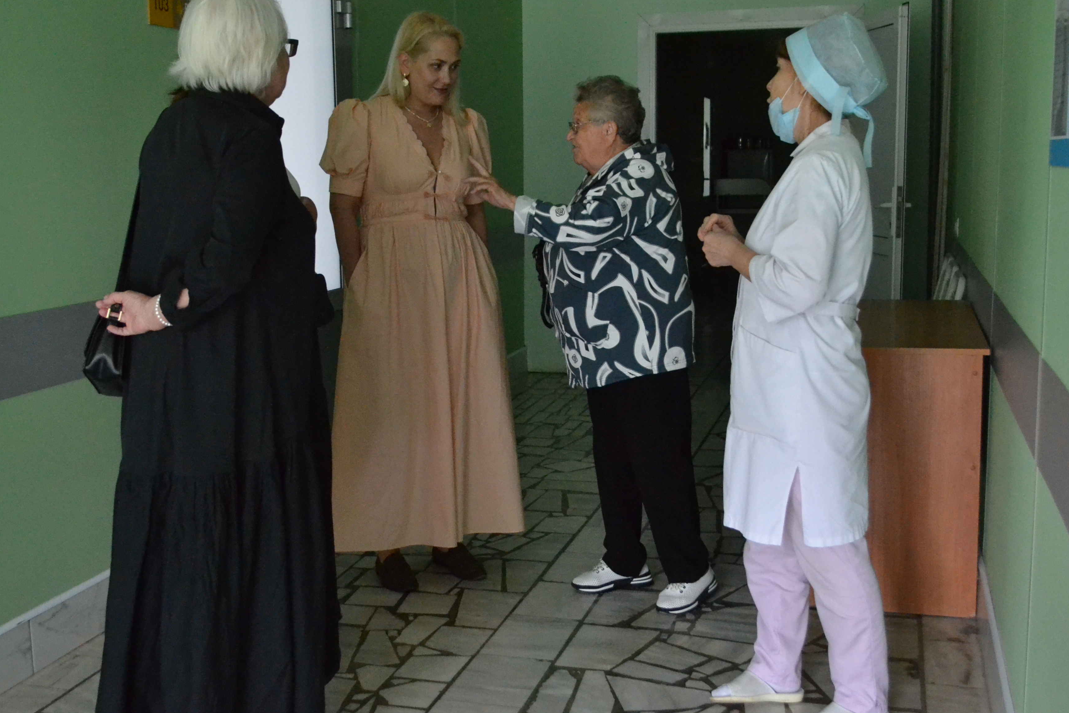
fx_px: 1306
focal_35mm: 44
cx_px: 523
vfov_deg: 30.5
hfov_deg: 44.5
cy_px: 323
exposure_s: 1/100
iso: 3200
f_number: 3.8
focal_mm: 22
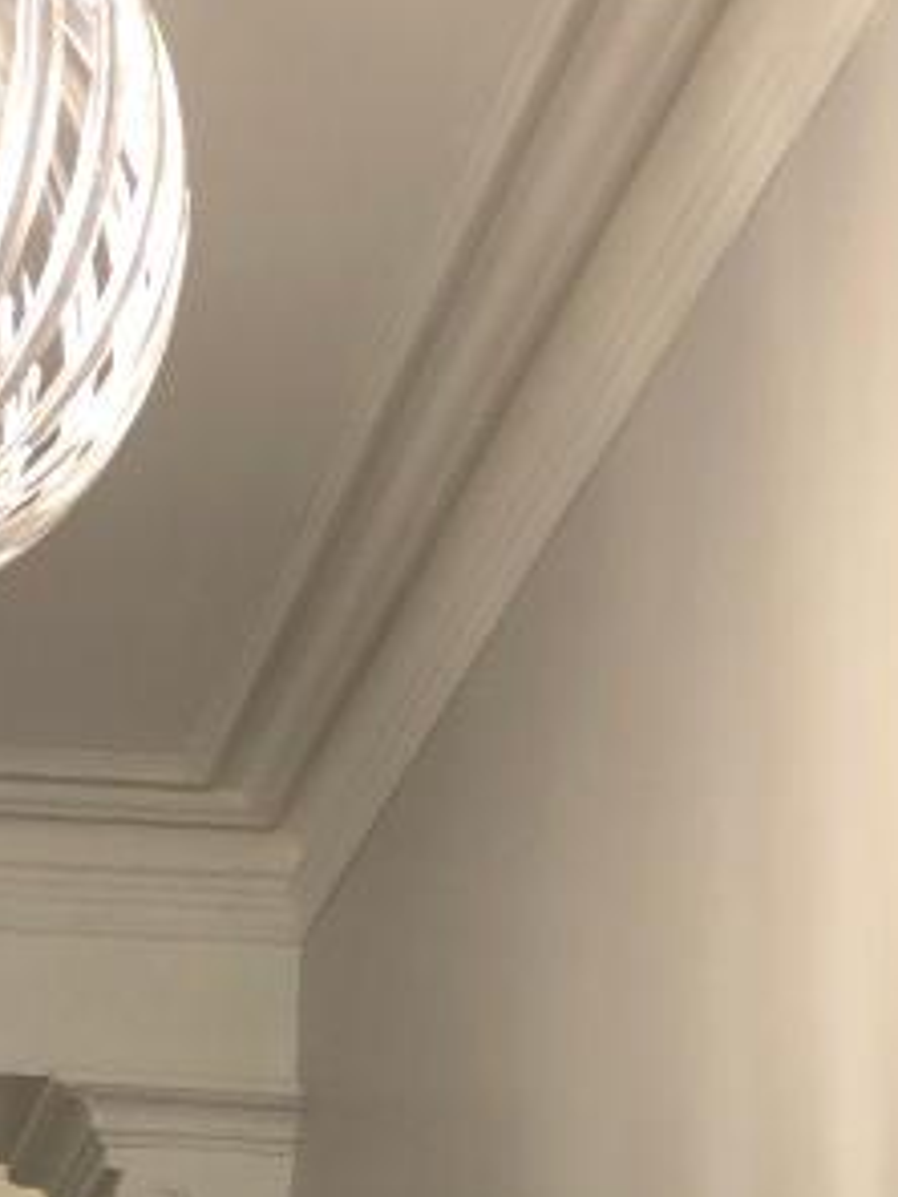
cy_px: 1702
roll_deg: -0.4
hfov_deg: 15.0
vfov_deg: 18.3
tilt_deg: +7.3
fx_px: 3355
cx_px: 49
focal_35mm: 97
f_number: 1.8
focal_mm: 4
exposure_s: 1/17
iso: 50
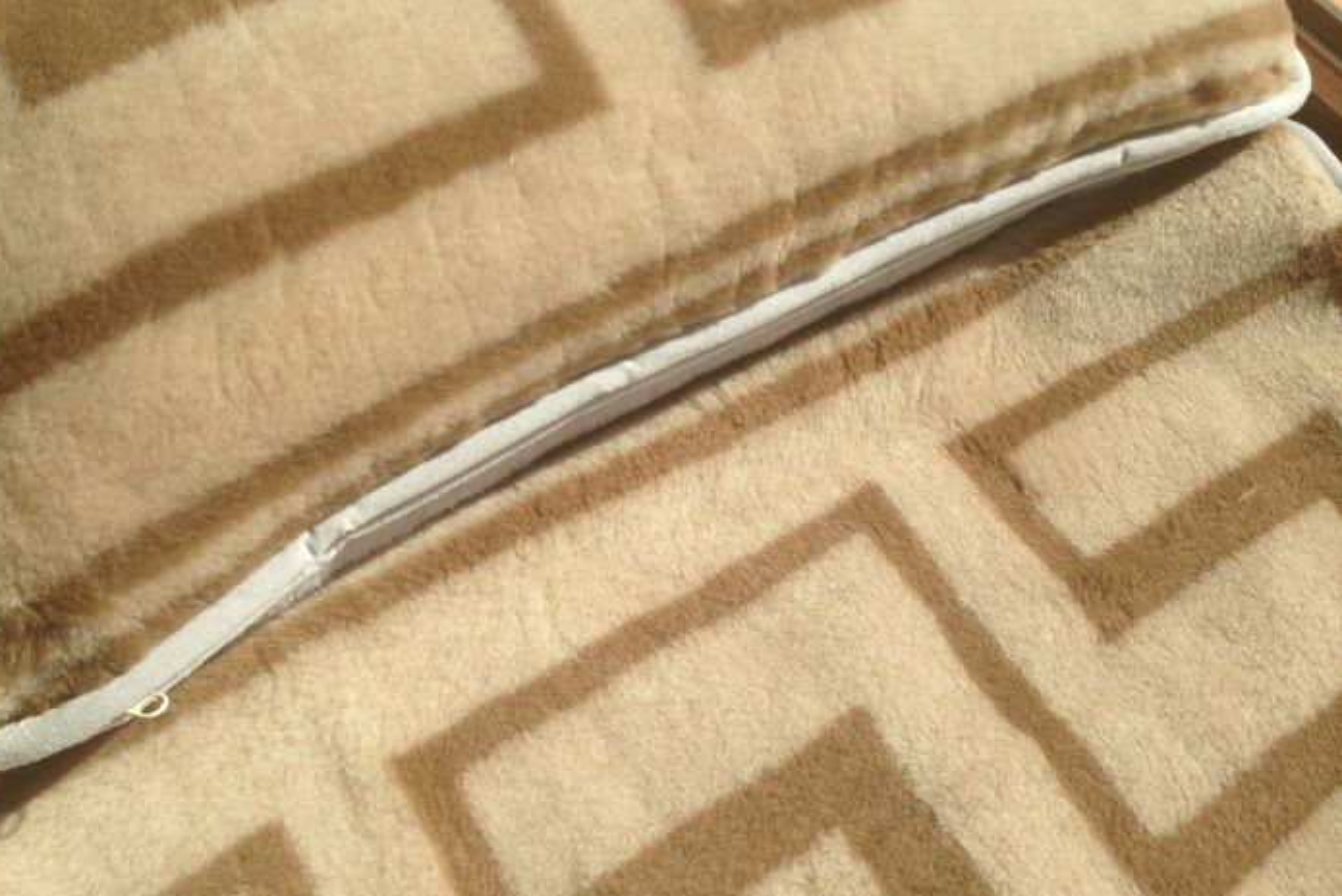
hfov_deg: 54.4
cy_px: 450
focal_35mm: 35
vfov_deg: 37.9
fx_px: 1305
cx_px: 659
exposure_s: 1/1808
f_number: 2.4
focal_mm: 4.13
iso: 50
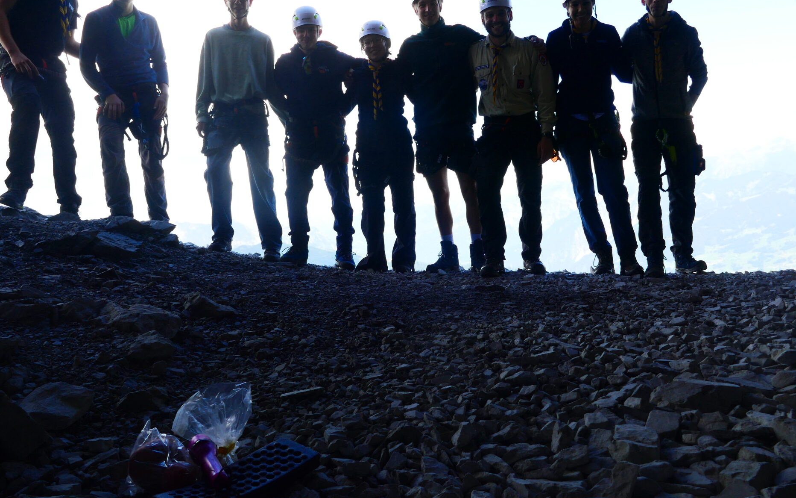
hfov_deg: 55.3
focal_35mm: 35
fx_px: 759
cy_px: 243
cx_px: 430
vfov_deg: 36.3
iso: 125
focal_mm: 9.1
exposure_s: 1/100
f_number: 5.6
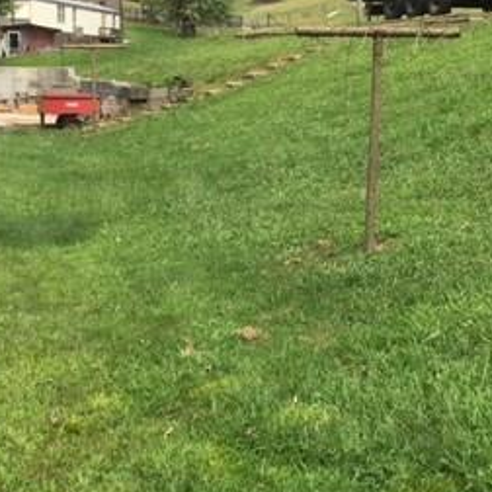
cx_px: 287
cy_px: 199
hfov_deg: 26.5
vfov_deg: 26.4
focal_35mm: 65
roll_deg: -2.0
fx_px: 1045
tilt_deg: -7.1
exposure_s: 1/1068
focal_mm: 4.15
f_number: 2.2
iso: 25
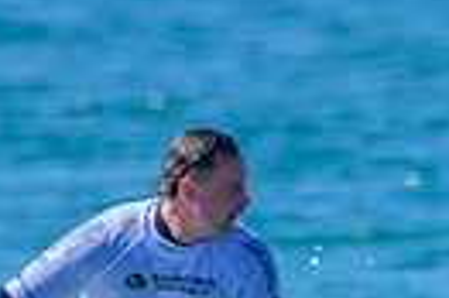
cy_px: 414
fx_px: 61785
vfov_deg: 0.3
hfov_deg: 0.4
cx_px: 302
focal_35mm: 4960
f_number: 9
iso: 720
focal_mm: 1120
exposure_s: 1/2000
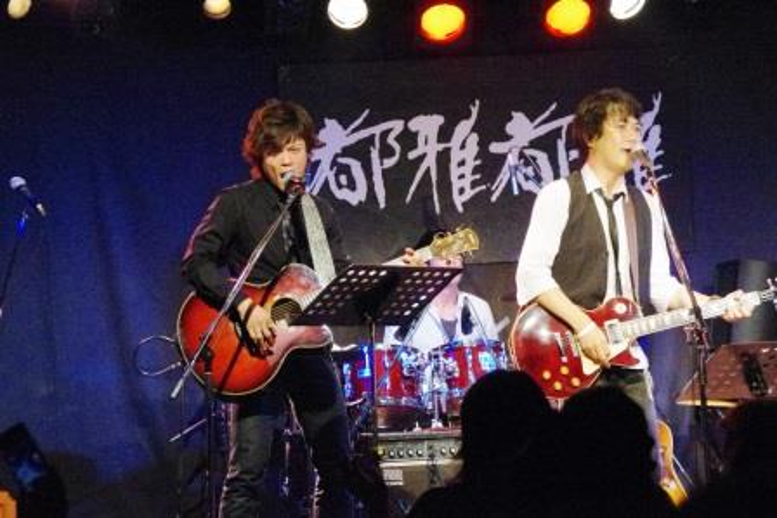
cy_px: 259
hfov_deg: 15.2
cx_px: 388
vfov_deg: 10.2
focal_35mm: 135
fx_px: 2915
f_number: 8
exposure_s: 1/125
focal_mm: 90
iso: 12800
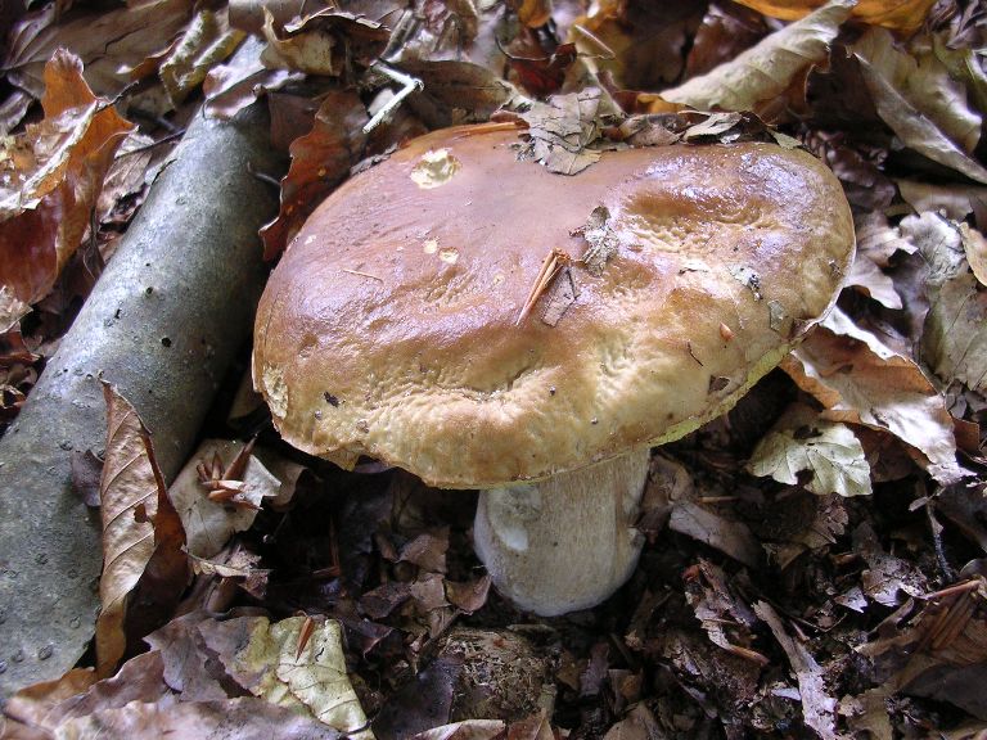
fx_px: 1083
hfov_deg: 49.0
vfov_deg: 37.7
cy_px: 370
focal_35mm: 38
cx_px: 494
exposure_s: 1/3.6
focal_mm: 5.8
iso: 215
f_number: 2.8
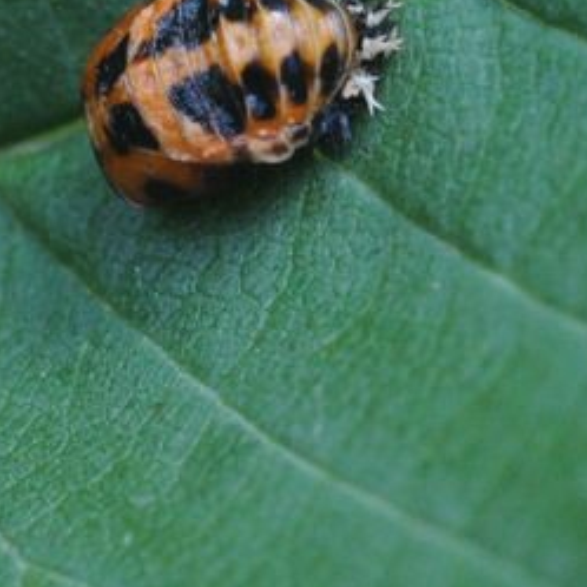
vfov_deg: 10.6
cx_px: 277
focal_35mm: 164
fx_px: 3146
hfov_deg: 10.7
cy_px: 66
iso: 5000
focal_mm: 50
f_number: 10
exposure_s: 1/160
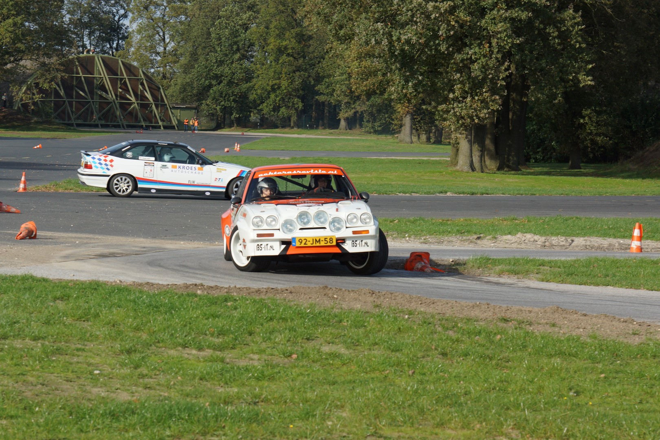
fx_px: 2750
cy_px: 220
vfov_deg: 9.1
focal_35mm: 150
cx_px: 330
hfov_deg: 13.7
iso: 200
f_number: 8
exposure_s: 1/250
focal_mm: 100
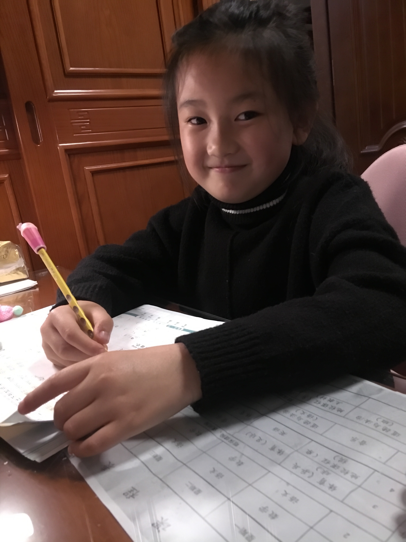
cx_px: 203
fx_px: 454
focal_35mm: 29
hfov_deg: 48.2
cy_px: 271
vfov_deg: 61.7
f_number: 2.2
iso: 1000
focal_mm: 4.15
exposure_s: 1/17
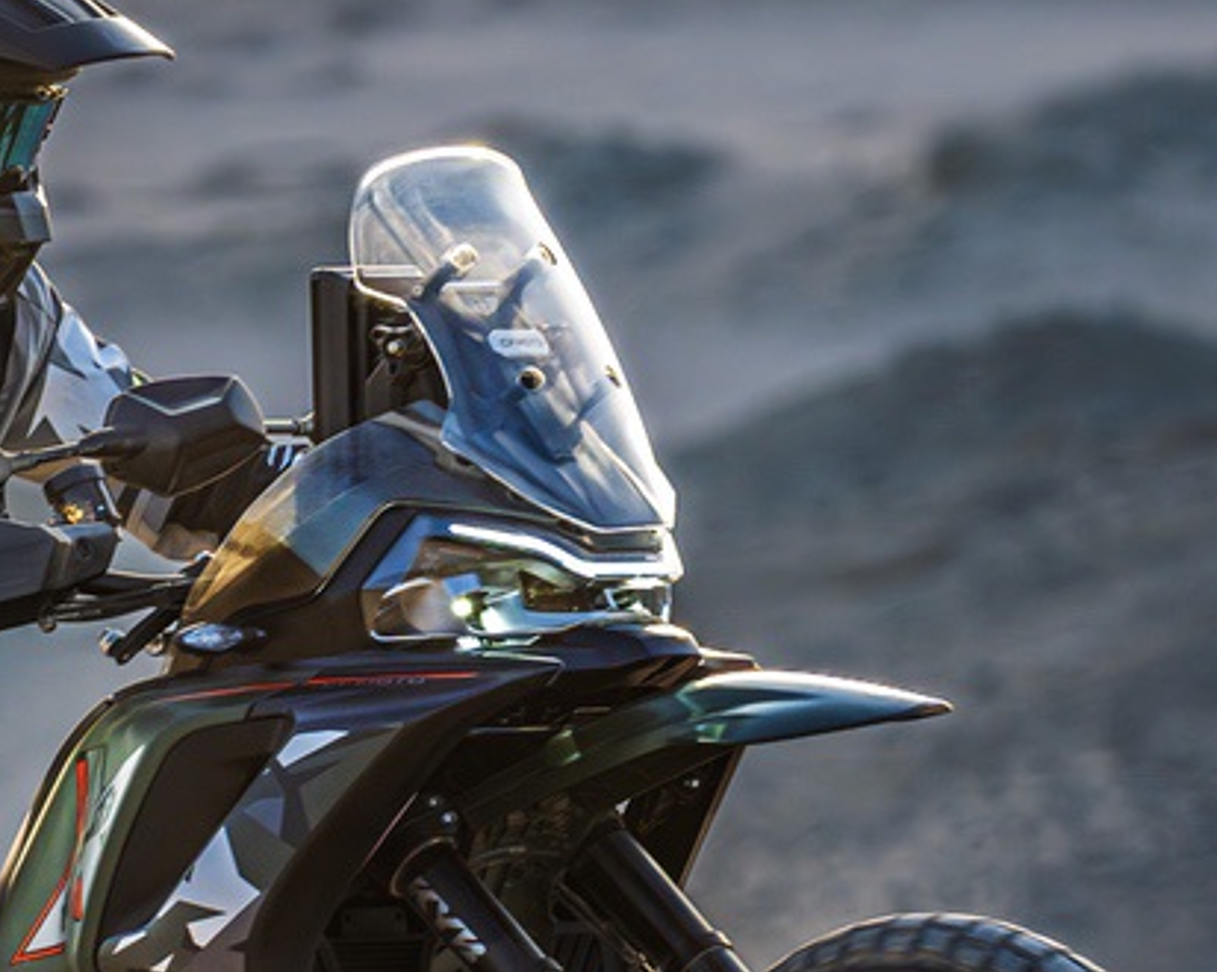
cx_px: -483
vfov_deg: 2.5
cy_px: 1018
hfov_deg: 3.2
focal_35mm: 611
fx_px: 21997
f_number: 4.5
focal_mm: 168
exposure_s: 1/800
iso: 100
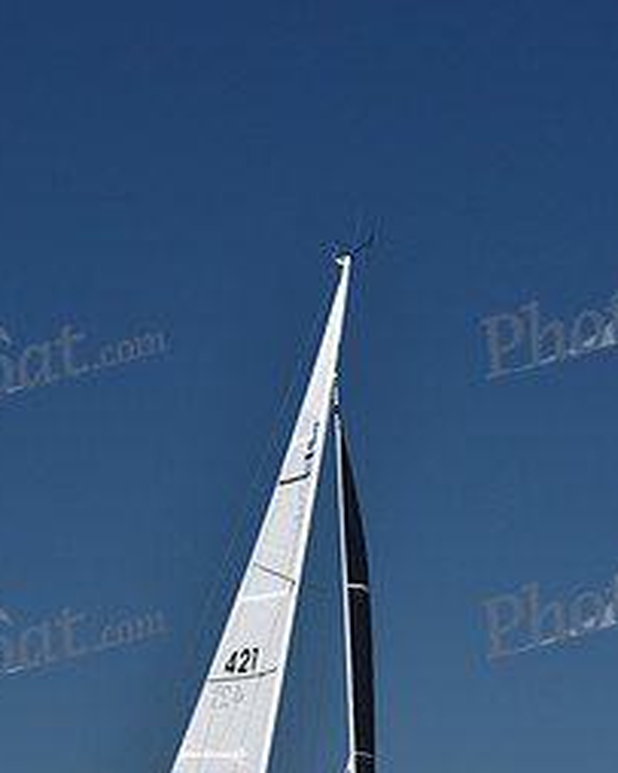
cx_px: 324
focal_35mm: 204
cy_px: 782
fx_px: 4667
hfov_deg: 7.6
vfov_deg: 9.4
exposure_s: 1/800
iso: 250
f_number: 6.3
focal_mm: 95
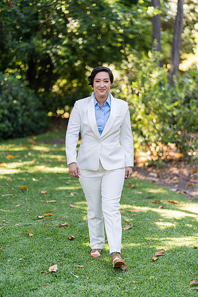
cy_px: 148
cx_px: 99
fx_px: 701
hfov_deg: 16.1
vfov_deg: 23.9
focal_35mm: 85
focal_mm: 85
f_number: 1.8
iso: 125
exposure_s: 1/320
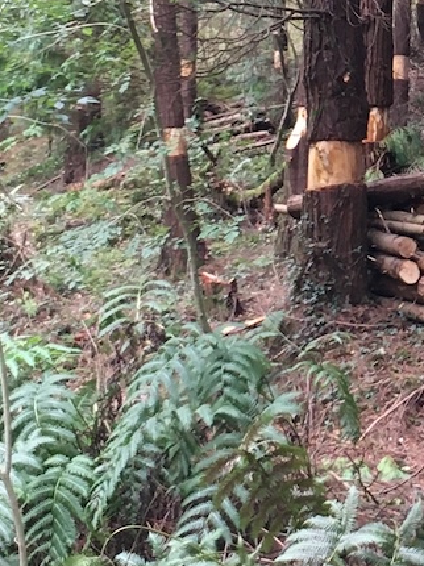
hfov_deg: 10.6
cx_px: 561
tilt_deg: +4.0
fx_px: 2223
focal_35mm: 136
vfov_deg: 14.3
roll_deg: +2.5
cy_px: 26
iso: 64
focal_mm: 4.15
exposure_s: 1/33
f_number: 2.2
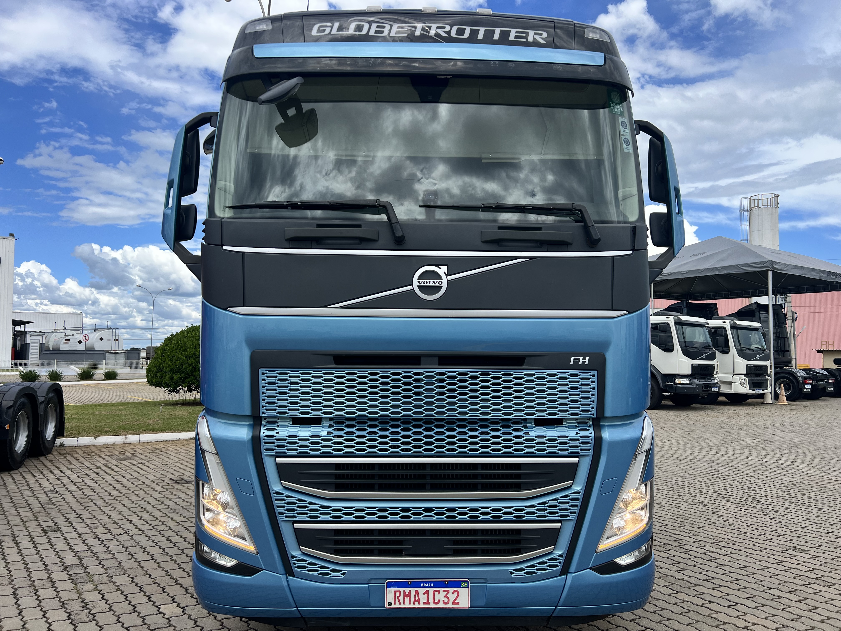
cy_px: 316
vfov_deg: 53.1
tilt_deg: +2.3
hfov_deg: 67.3
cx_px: 420
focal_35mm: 26
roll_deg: -0.5
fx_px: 632
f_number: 1.5
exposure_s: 1/3257
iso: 50
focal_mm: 5.7
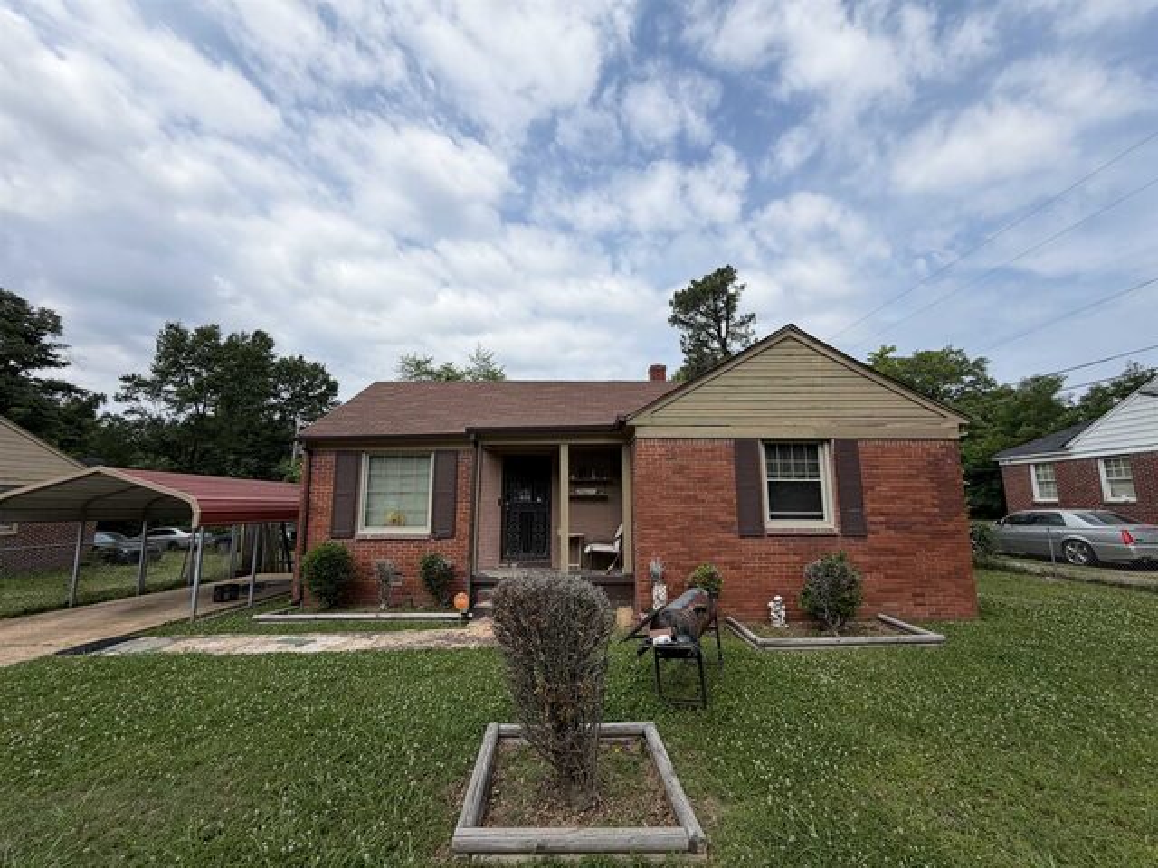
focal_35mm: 14
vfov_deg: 85.7
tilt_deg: +8.3
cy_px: 434
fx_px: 468
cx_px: 579
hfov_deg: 102.1
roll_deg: +0.3
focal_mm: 2.22
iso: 20
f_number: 2.2
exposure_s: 1/942
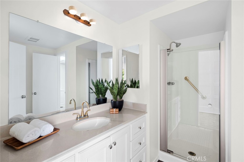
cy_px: 81
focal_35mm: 16
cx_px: 122
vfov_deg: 73.7
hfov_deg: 96.8
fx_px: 108
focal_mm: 16
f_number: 8
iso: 160
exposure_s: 1.3
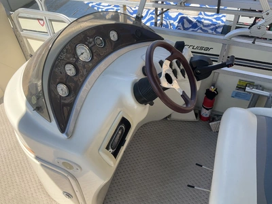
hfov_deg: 61.7
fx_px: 228
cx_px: 136
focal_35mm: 29
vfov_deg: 48.2
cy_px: 102
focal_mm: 3
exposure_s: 1/642
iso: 25
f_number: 1.8
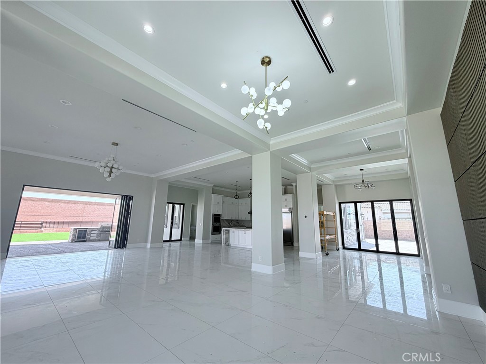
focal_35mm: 14
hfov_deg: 102.1
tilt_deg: +12.3
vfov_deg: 85.7
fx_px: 197
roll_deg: -0.8
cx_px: 243
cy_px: 182
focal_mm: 2.22
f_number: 2.2
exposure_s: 1/134
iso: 50
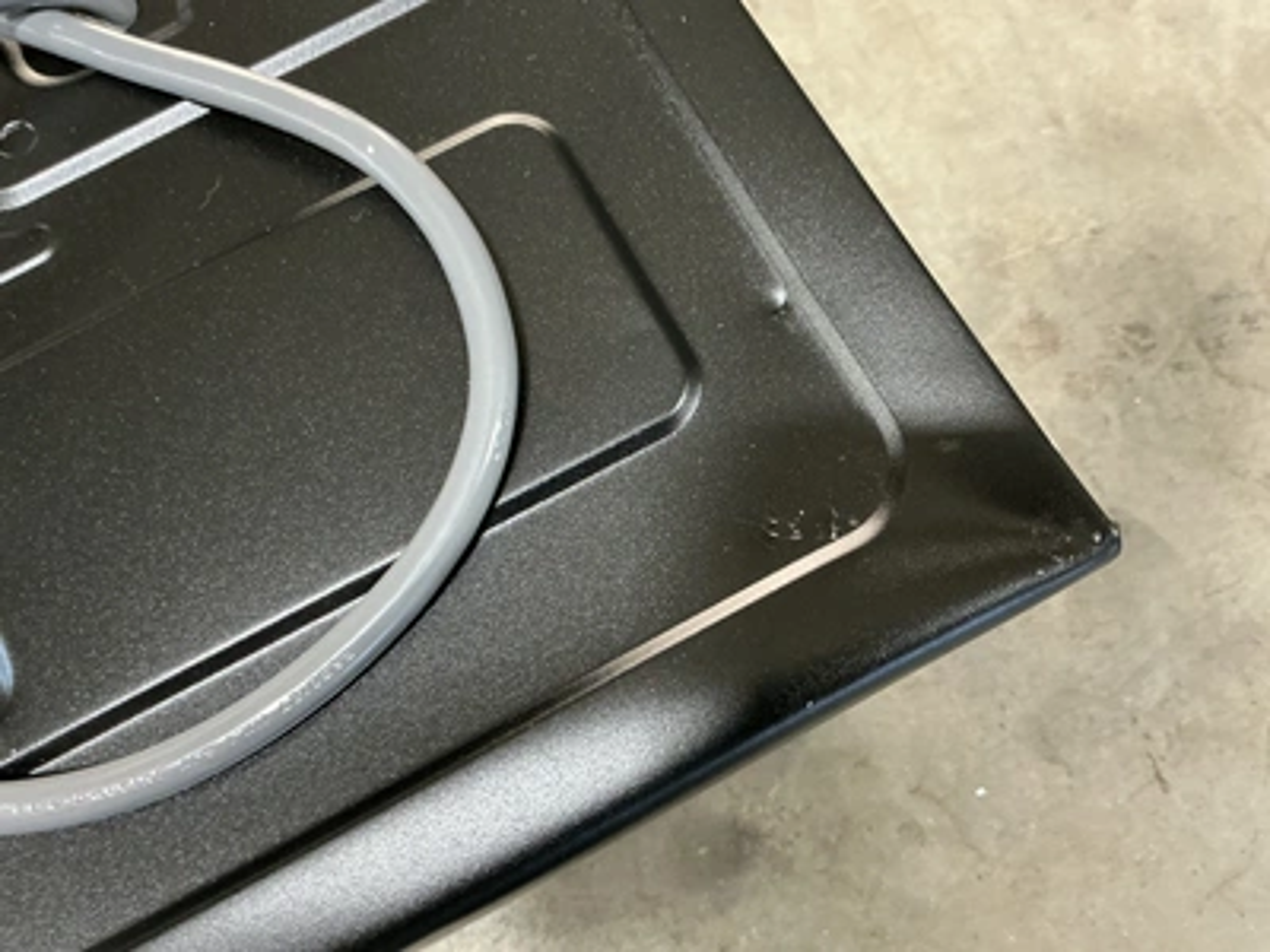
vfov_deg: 49.7
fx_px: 1027
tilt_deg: -74.2
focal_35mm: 28
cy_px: 476
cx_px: 635
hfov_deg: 63.4
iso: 200
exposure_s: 1/40
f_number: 1.8
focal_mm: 3
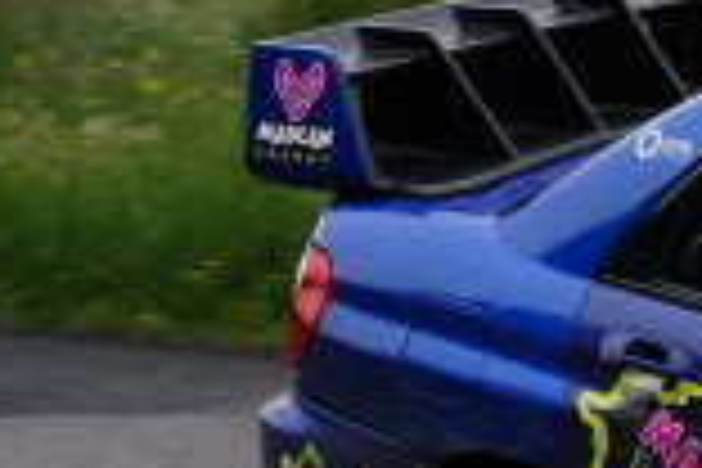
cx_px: 1462
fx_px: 4504
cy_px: 194
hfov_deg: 8.4
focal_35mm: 231
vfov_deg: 5.9
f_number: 10
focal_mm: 40
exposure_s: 1/400
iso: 1600
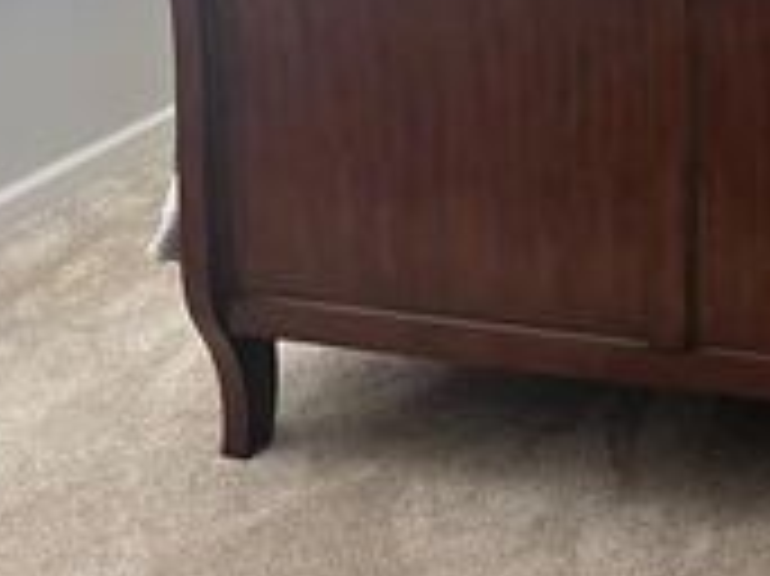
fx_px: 1689
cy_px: -38
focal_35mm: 76
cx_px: 982
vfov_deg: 18.7
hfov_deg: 23.0
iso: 100
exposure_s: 1/60
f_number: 1.5
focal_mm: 5.7
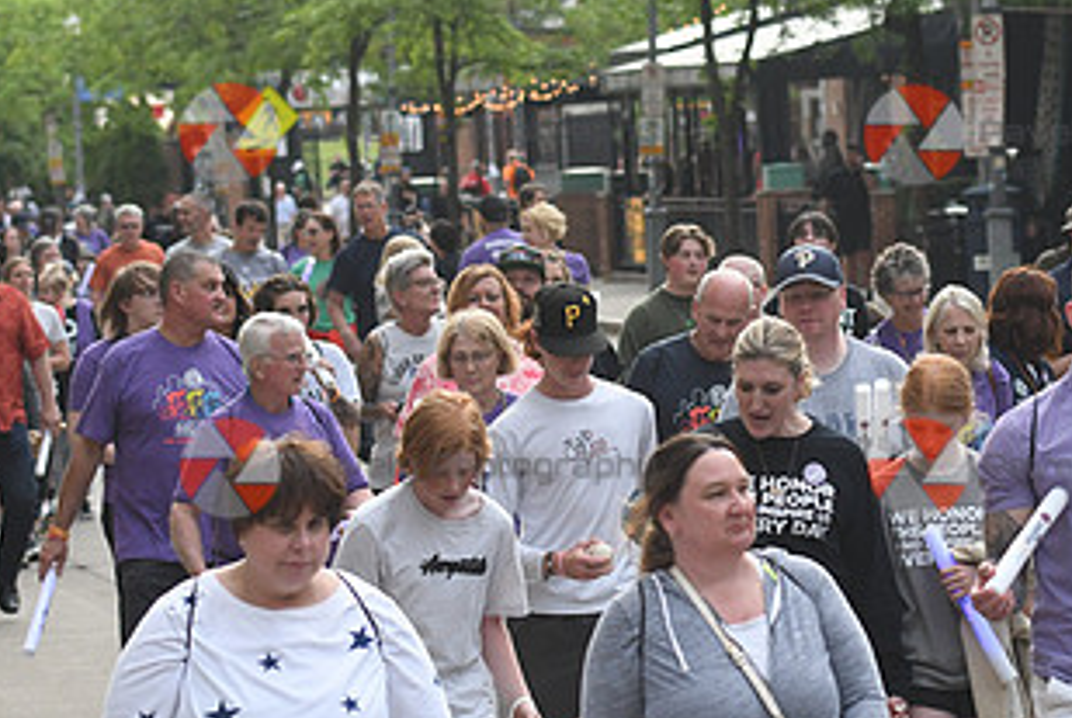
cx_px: 791
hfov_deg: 8.6
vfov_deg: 5.8
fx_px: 7125
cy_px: 352
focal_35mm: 239
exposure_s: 1/1000
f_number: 4
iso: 1250
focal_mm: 85
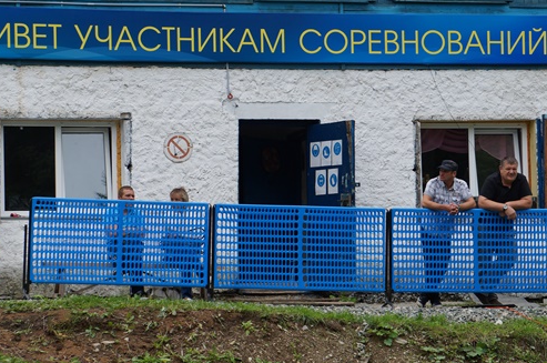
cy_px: 165
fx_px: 3428
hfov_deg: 9.1
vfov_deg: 6.1
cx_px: 252
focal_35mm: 226
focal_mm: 116
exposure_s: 1/320
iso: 200
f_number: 7.1
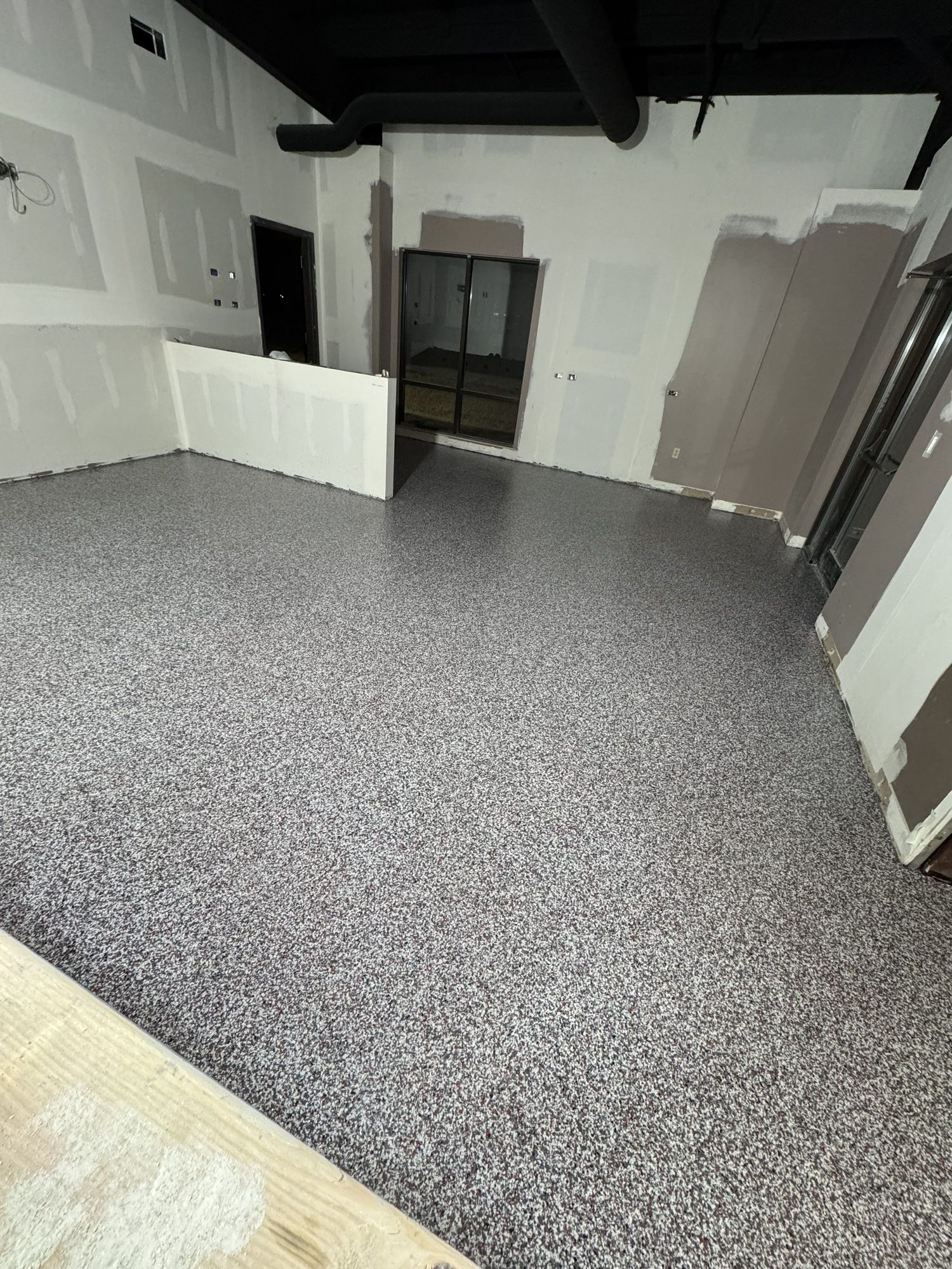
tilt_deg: -31.4
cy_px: 634
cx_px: 476
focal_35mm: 14
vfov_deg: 102.1
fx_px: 513
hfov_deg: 85.7
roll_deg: -6.5
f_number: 2.2
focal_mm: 2.22
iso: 400
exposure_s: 1/60
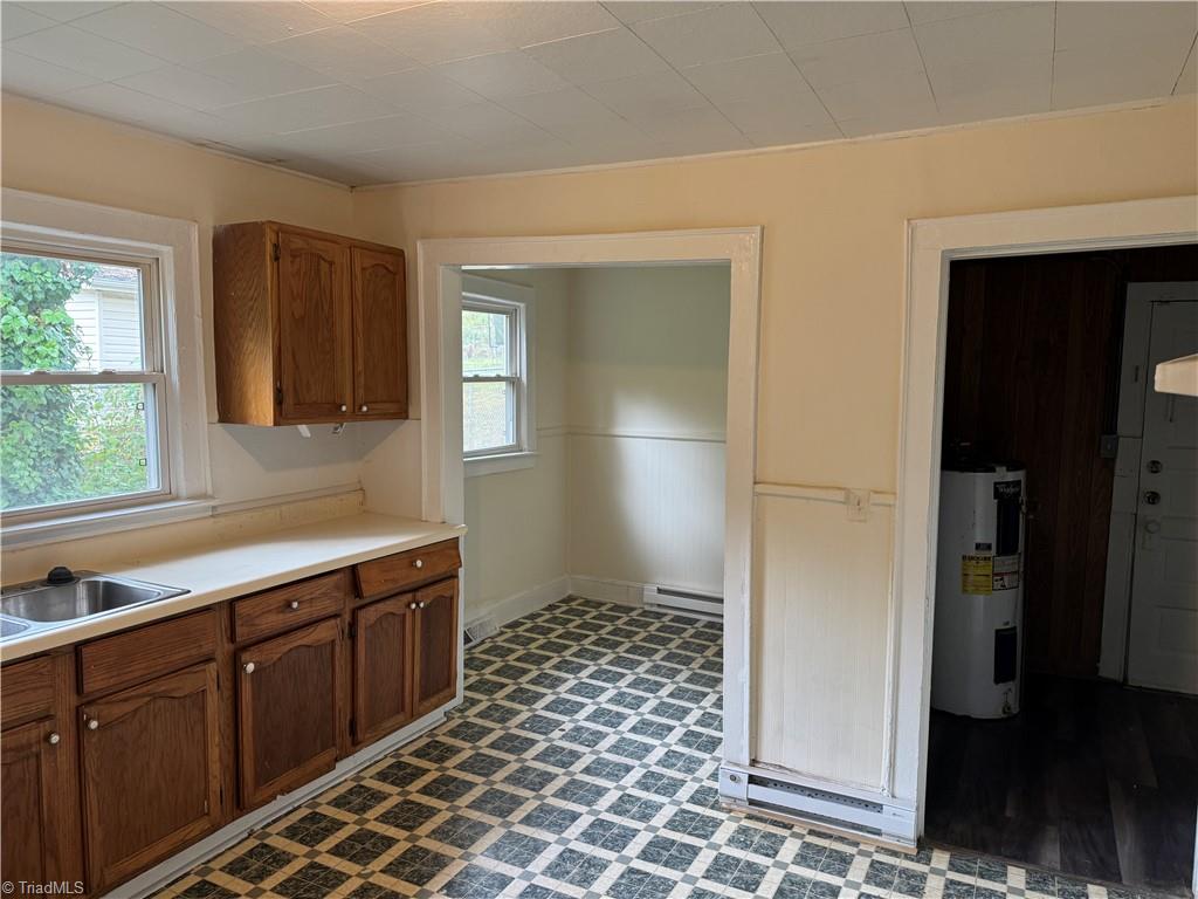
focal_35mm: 24
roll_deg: -1.7
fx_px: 831
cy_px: 450
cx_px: 599
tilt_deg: -7.9
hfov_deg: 71.6
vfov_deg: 56.8
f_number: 1.78
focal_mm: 6.76
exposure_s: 1/60
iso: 125
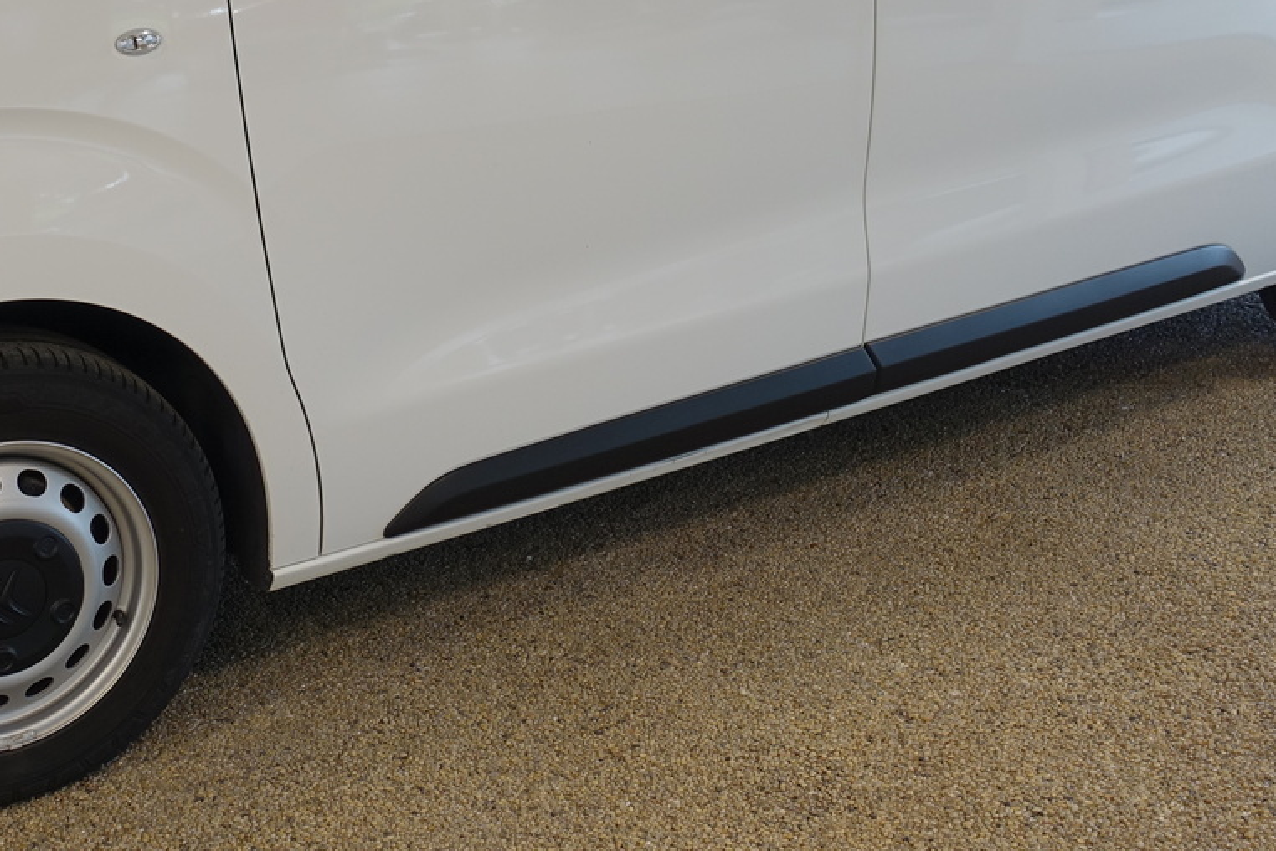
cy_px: 268
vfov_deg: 26.3
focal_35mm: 51
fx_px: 1808
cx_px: 439
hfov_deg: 38.5
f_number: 2.8
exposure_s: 1/30
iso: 125
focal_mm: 8.8
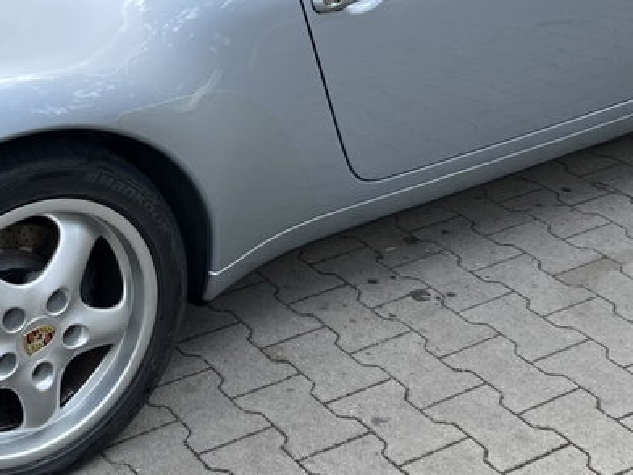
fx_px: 1243
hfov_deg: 27.7
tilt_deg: -21.3
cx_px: 90
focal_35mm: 68
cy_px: 76
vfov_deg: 21.3
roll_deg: +1.9
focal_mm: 5.1
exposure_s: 1/668
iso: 50
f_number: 1.6
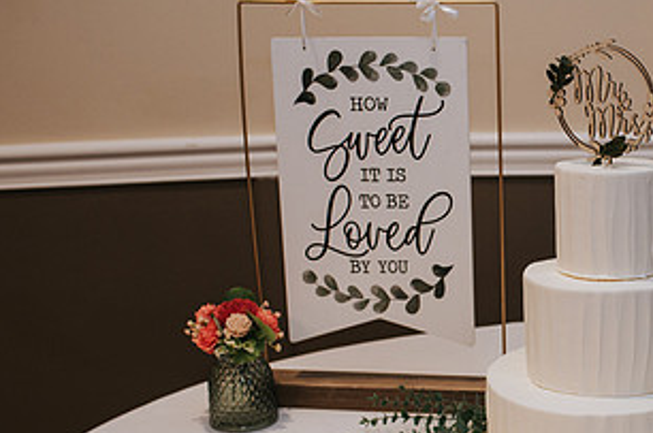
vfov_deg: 20.2
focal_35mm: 67
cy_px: 288
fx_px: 1213
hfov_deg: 29.0
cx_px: 583
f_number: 3.2
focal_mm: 35
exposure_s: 1/200
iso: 800
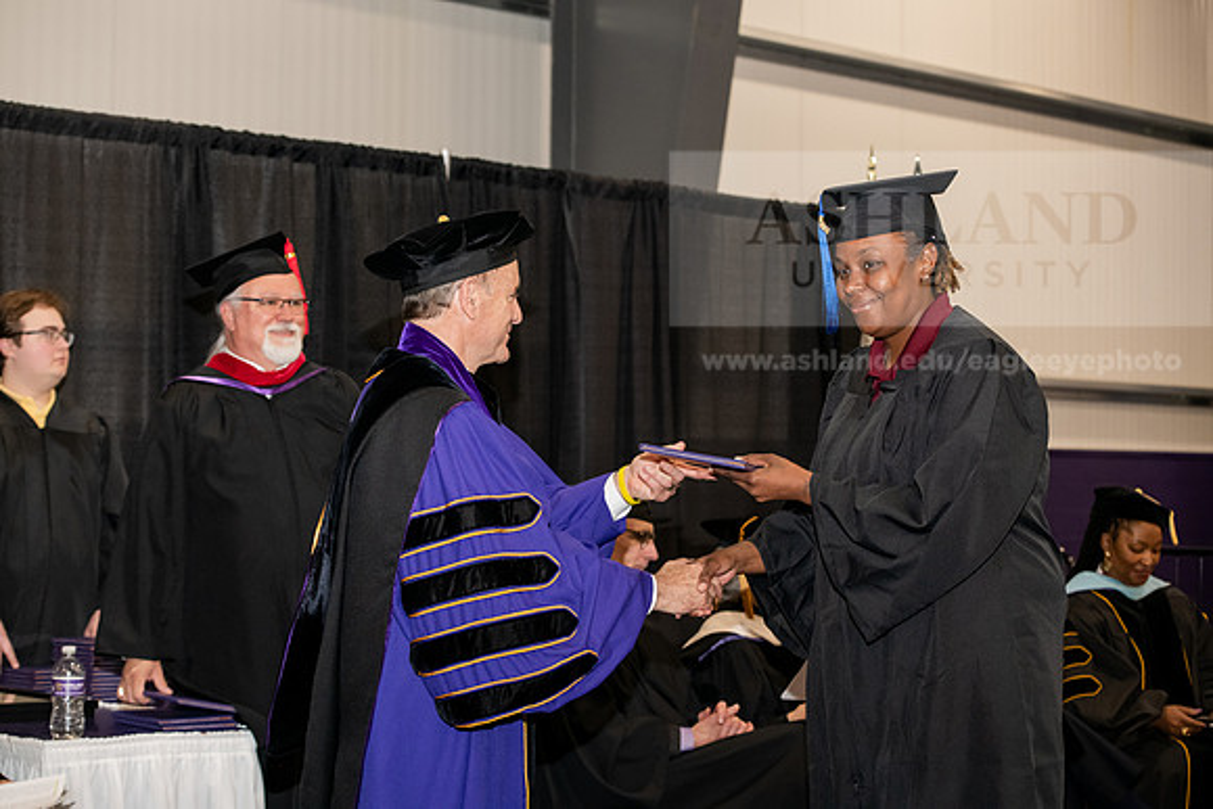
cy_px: 404
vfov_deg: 19.5
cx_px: 606
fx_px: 2359
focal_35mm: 70
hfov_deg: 28.8
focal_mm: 70
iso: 2000
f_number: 5.6
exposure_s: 1/200
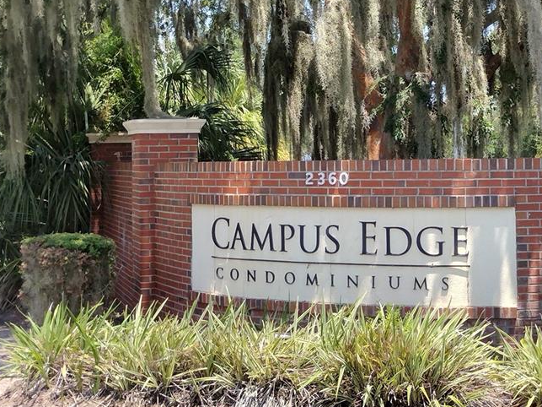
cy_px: 117
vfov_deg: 33.1
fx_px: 673
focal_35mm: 43
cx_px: 378
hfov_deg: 43.0
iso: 100
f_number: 1.7
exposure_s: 1/1012
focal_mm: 4.71
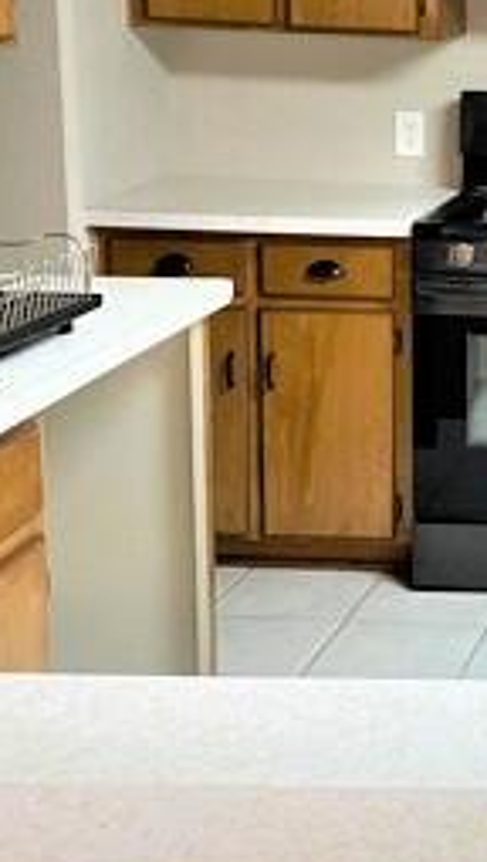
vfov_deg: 29.4
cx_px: 798
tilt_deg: -9.2
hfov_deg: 15.3
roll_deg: -2.2
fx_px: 1625
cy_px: 260
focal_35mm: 71
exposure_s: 1/60
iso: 320
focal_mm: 4.2
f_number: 1.6
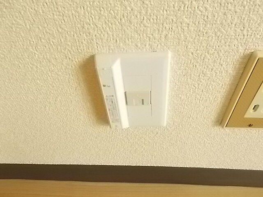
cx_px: 132
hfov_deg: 67.3
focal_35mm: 26
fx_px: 198
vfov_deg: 53.1
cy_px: 98
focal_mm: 4.6
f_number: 3.2
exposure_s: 1/125
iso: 560
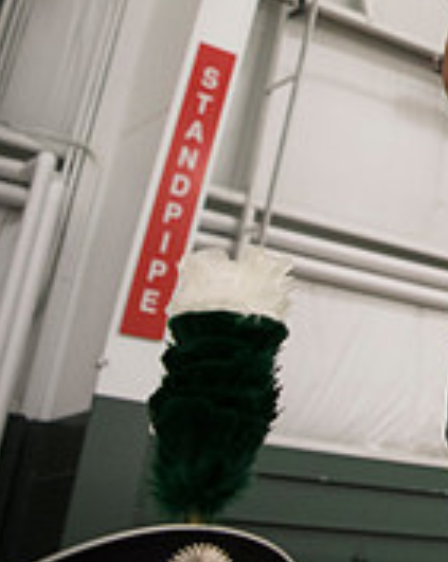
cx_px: 852
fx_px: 1230
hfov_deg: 16.5
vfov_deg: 24.4
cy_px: -27
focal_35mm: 74
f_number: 3.2
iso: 3200
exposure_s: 1/200
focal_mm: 24
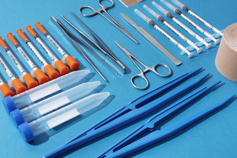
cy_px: 79
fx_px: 336
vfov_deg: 26.5
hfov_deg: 38.9
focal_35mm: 51
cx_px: 118
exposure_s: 1/100
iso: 125
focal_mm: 50
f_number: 8
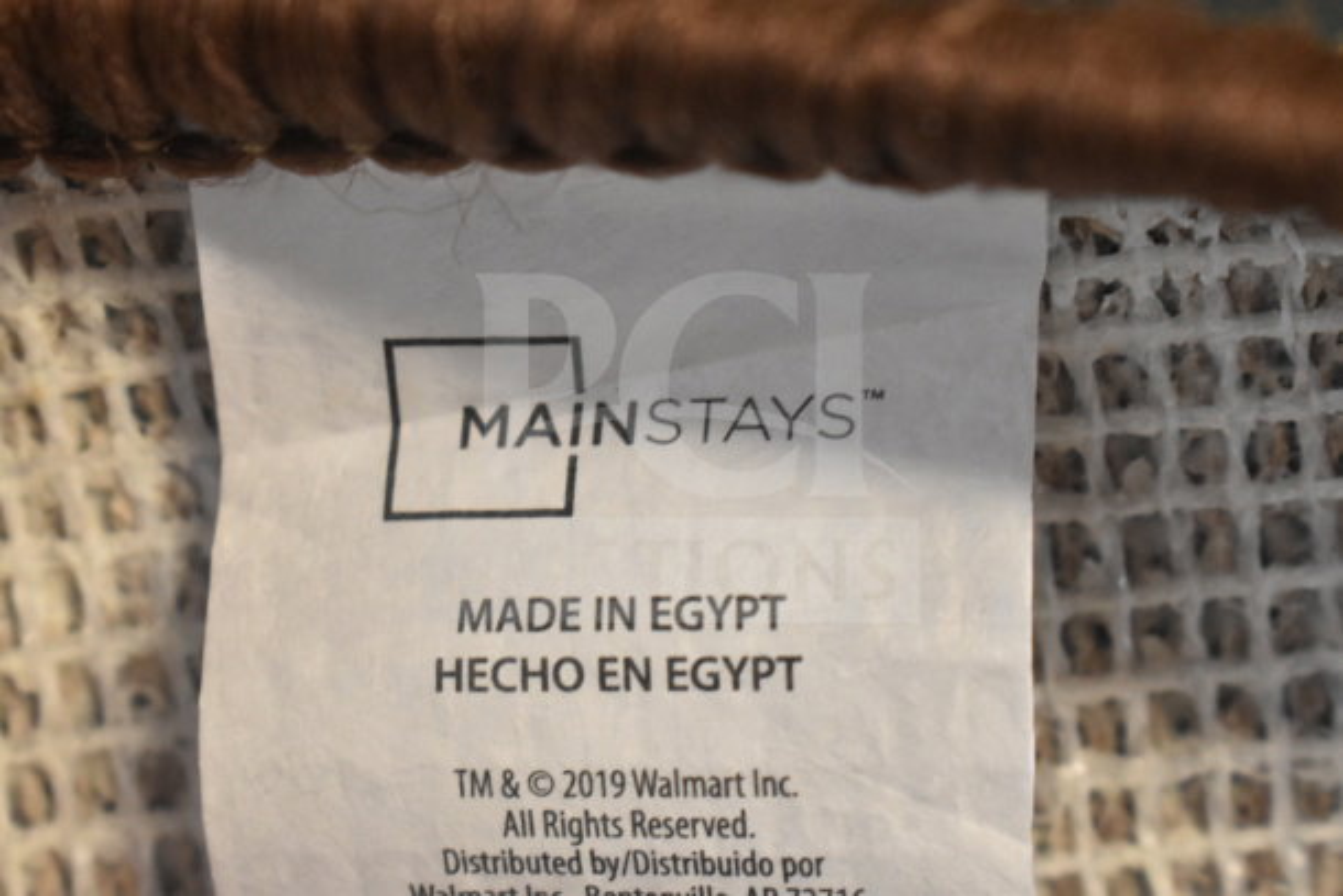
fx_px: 3078
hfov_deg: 24.6
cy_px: 448
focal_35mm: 82
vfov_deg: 16.6
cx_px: 672
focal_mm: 55
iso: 4000
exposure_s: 1/100
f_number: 5.6
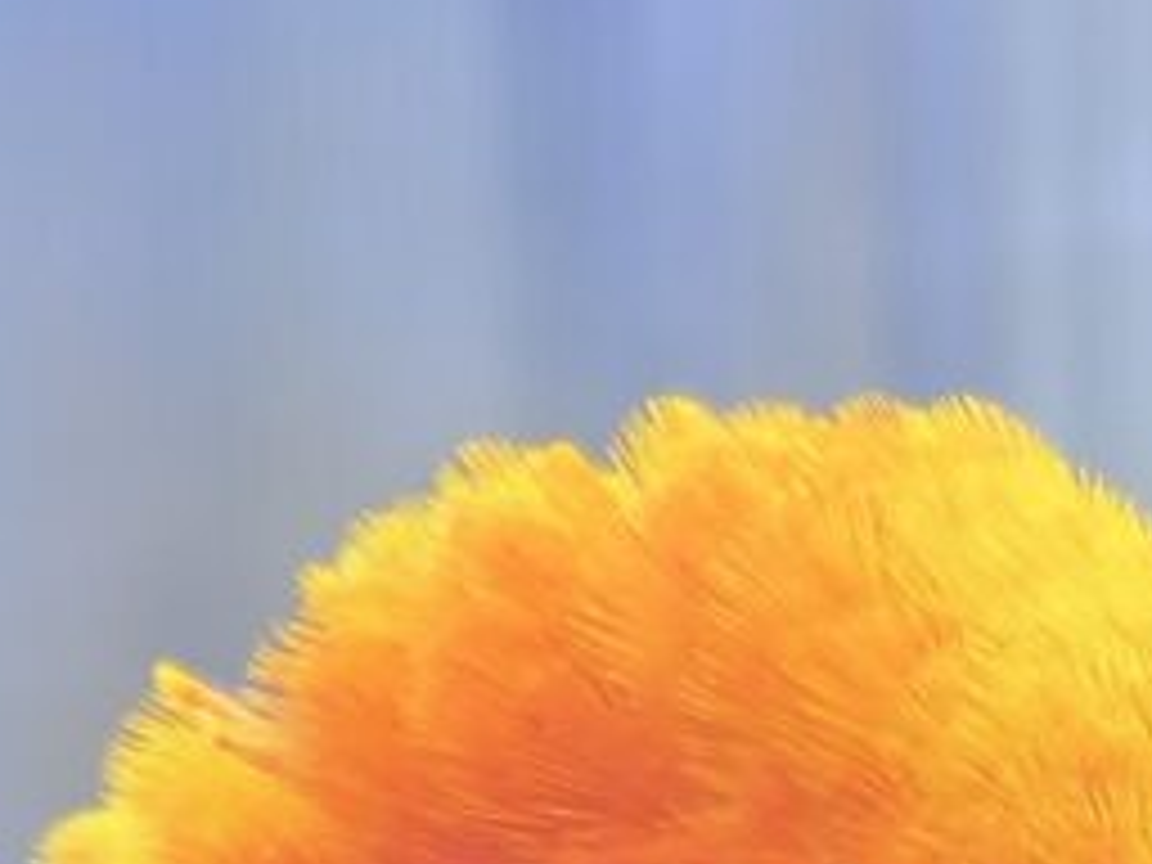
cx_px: 320
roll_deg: +2.2
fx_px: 8120
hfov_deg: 8.1
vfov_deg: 5.9
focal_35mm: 244
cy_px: 1809
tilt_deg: -0.9
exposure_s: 1/50
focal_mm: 5.96
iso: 32
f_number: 1.6
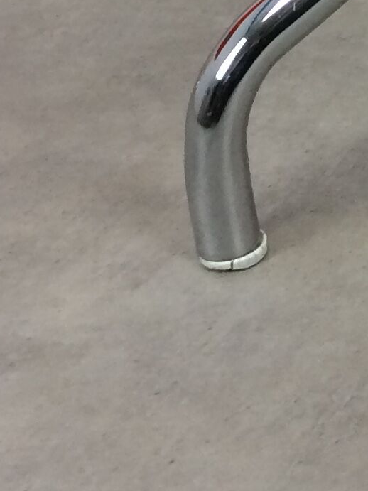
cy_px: -304
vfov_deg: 13.4
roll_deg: +2.9
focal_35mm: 137
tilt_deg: -21.3
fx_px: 1943
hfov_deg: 9.8
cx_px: 807
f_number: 2.2
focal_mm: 4.15
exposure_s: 1/33
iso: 50
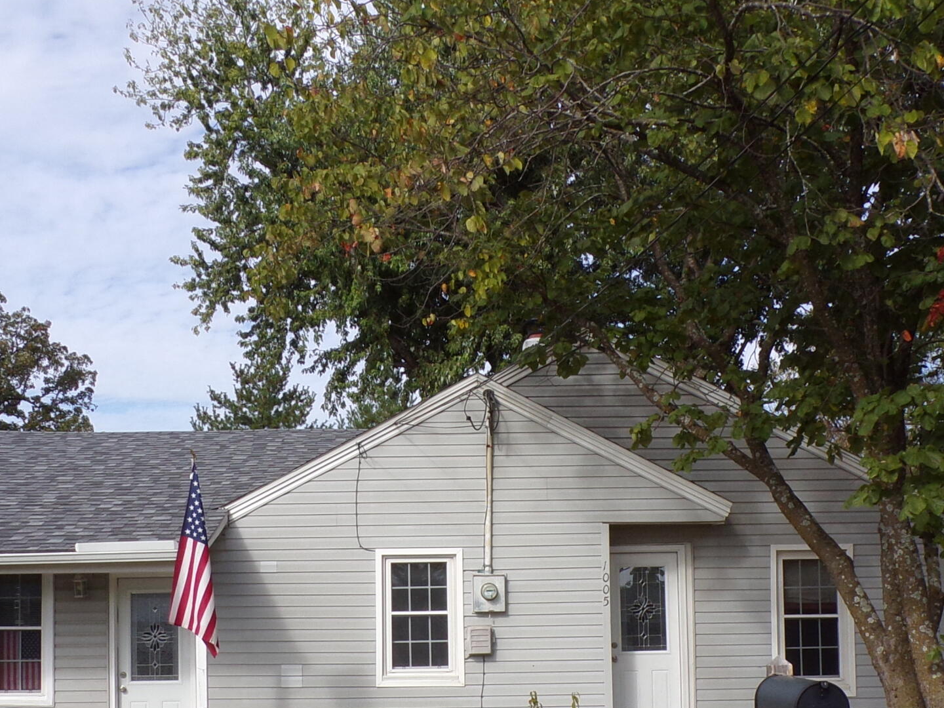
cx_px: 448
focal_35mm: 50
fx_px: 1364
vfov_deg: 28.5
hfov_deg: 38.2
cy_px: 568
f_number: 5.8
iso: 80
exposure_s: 1/280
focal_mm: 4.3
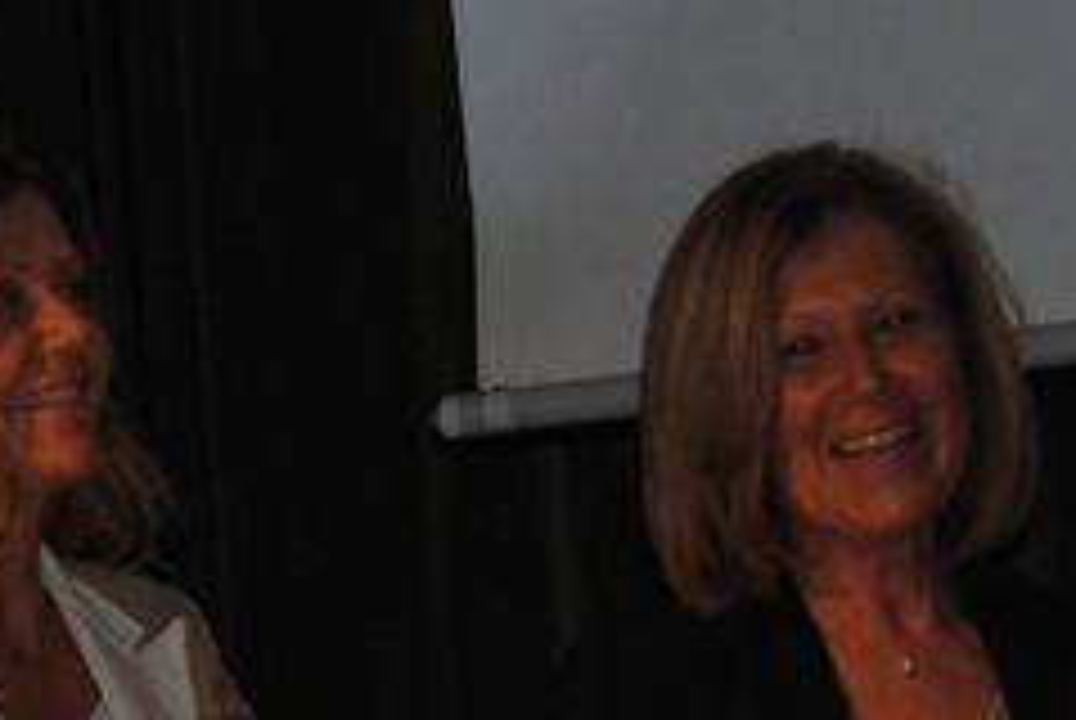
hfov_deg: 4.5
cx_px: -752
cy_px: 1150
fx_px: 13537
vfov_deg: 3.0
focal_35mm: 452
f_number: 5.3
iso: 200
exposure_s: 1/60
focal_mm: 45
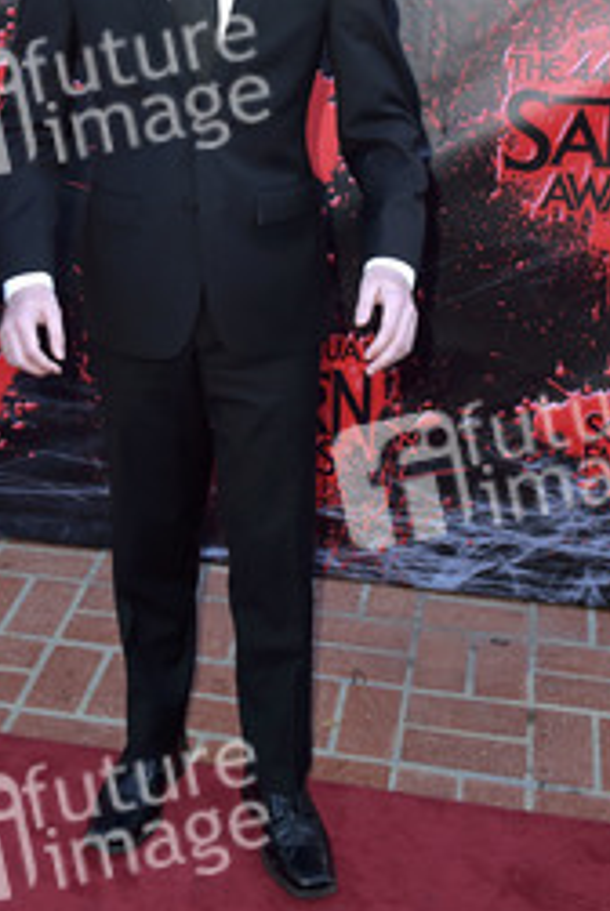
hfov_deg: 26.4
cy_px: 283
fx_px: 1293
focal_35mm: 51
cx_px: 191
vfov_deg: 38.3
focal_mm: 32
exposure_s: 1/250
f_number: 6.3
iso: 250
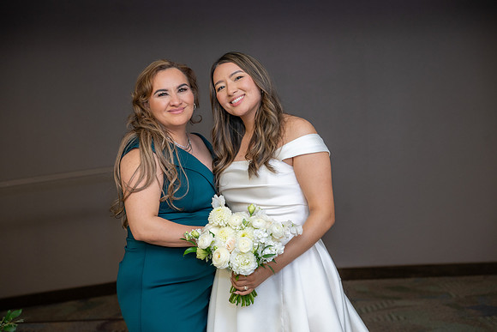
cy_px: 166
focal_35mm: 60
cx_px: 248
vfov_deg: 22.6
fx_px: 828
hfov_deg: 33.4
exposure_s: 1/50
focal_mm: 60
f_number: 4
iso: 400
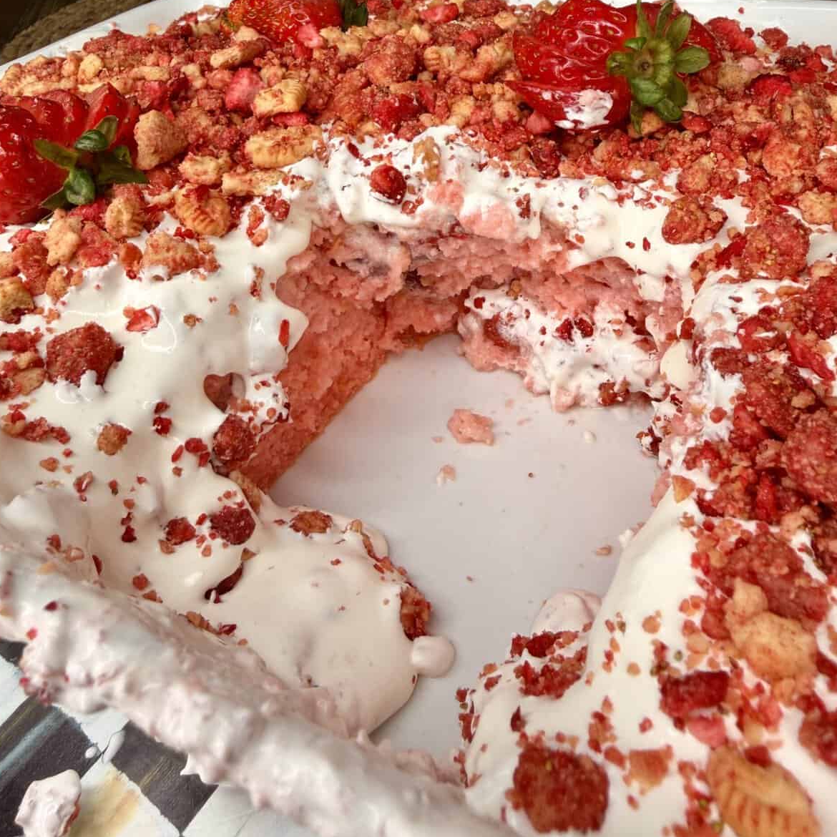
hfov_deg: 55.6
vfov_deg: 54.7
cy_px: 289
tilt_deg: -29.9
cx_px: 419
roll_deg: +9.4
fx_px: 793
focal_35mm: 29
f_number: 2.2
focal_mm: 2.22
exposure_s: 1/120
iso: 20
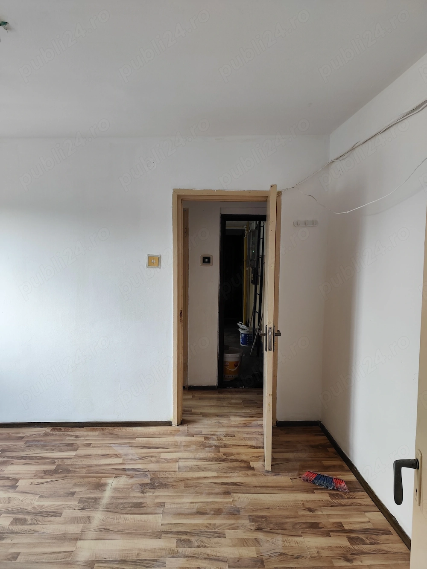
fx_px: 378
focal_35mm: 23
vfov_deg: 73.9
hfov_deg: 58.9
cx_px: 214
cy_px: 284
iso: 200
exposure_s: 1/100
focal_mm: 6.14
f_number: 1.65
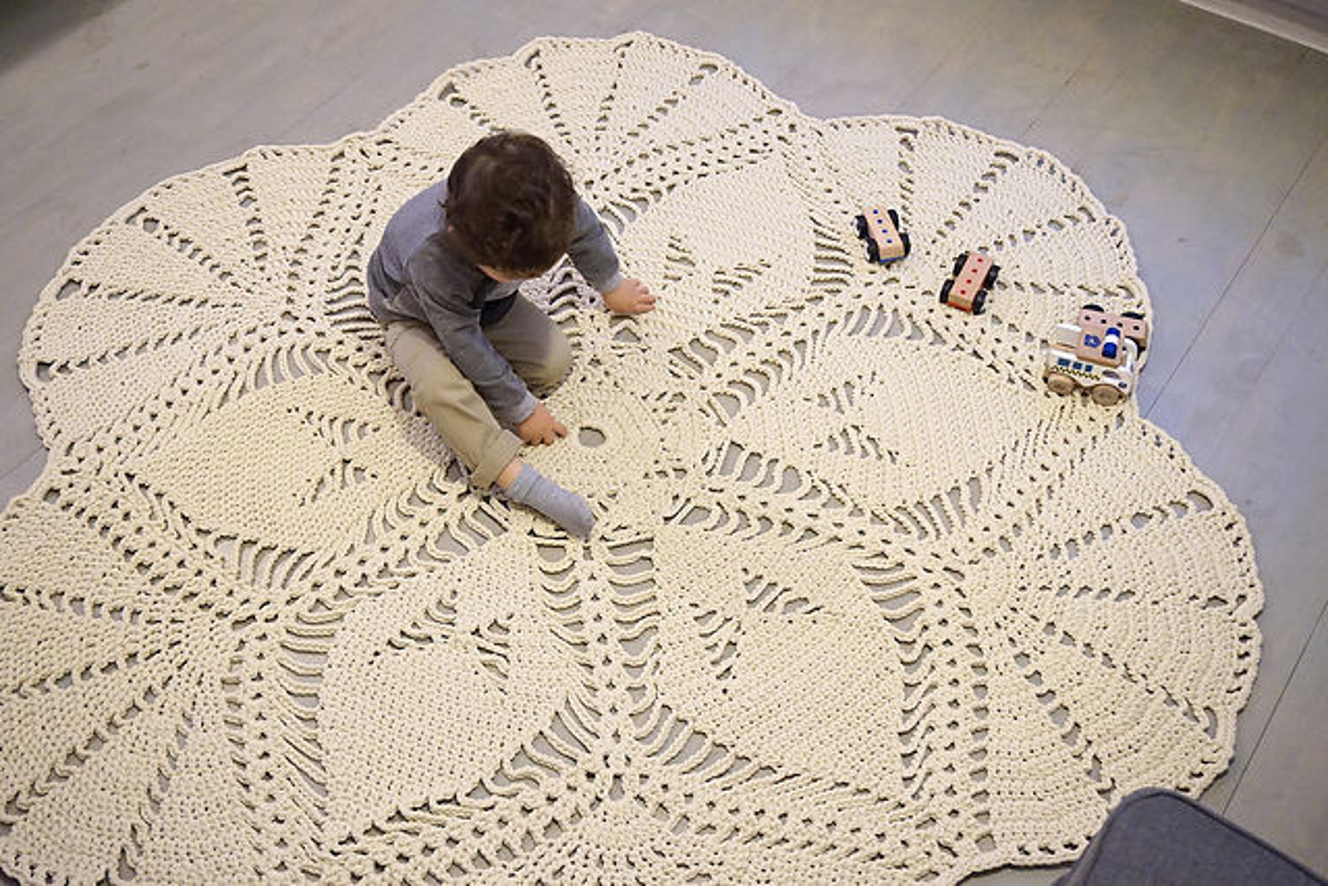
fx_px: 1328
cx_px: 664
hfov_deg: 53.1
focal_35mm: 36
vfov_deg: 36.9
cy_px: 443
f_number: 4.5
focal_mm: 24
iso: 3200
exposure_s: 1/80
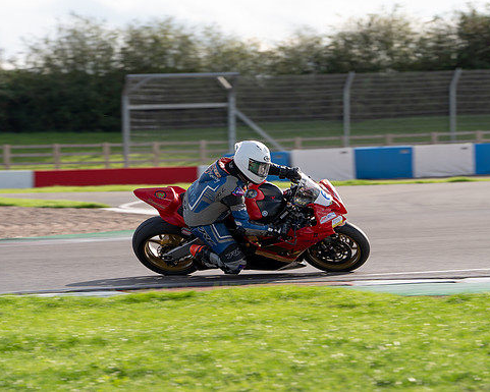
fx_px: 3104
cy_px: 217
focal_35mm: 214
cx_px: 246
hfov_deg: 9.0
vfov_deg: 7.2
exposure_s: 1/500
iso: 125
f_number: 5.6
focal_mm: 171
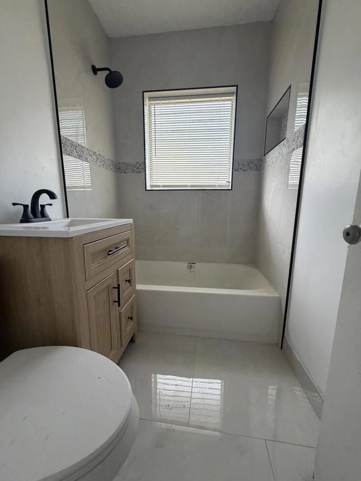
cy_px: 240
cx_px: 180
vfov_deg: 102.1
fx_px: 195
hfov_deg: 85.7
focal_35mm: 14
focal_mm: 2.22
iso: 200
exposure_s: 1/121
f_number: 2.2
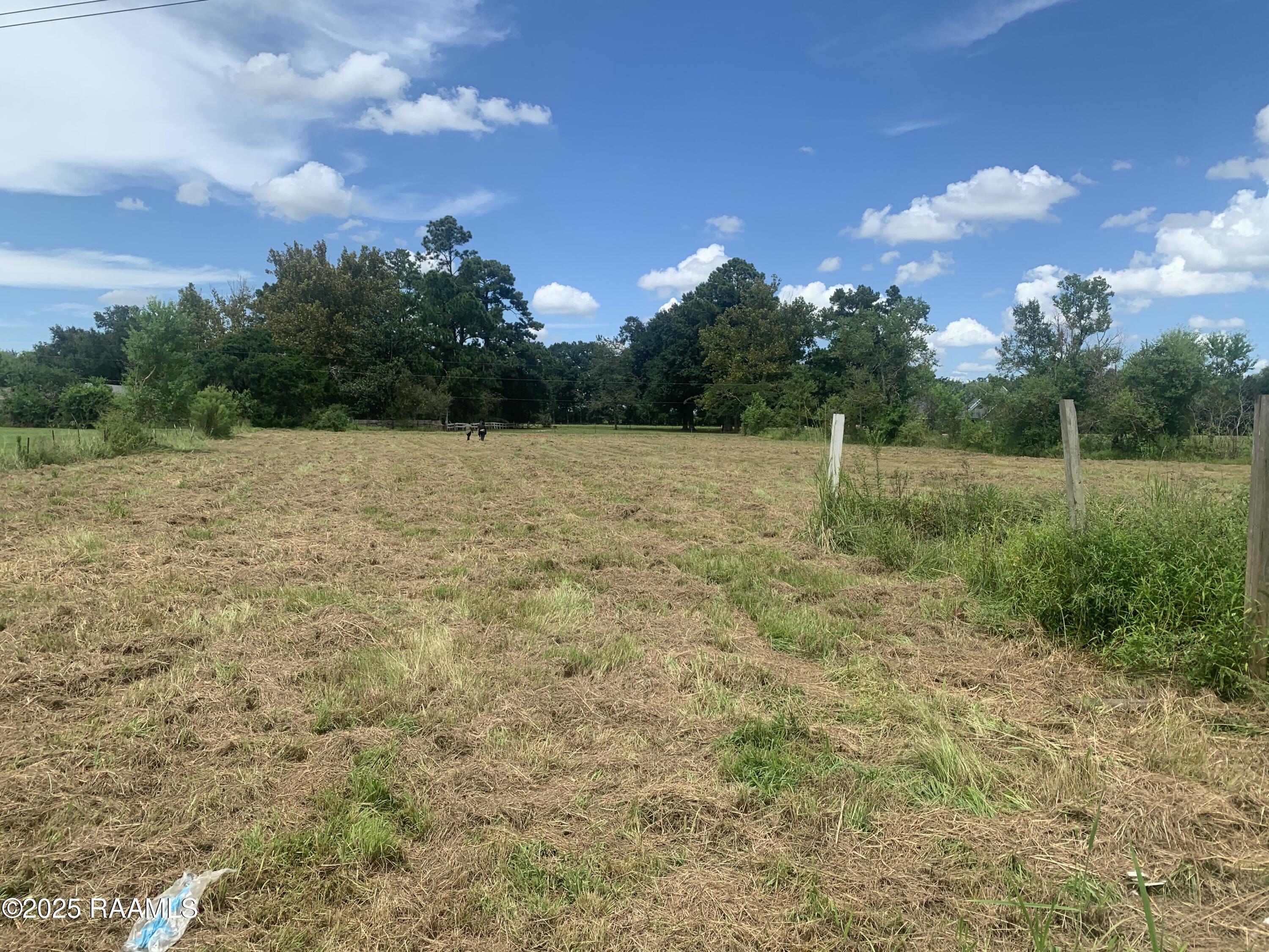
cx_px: 634
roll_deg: -1.0
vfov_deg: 53.1
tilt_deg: -3.0
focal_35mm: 26
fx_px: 953
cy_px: 476
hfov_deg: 67.3
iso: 25
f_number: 1.8
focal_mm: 4.25
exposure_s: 1/2114
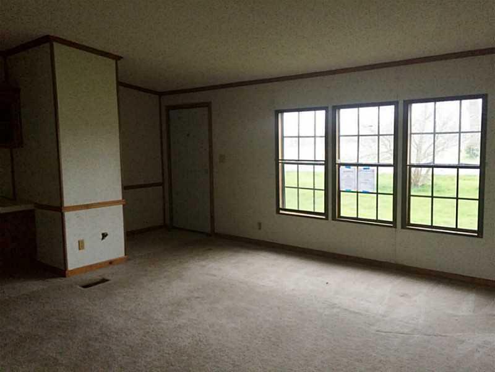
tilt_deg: -6.8
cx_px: 248
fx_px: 415
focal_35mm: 29
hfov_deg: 61.7
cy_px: 186
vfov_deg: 48.2
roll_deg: +1.3
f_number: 2.2
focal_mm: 4.15
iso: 250
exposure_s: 1/30
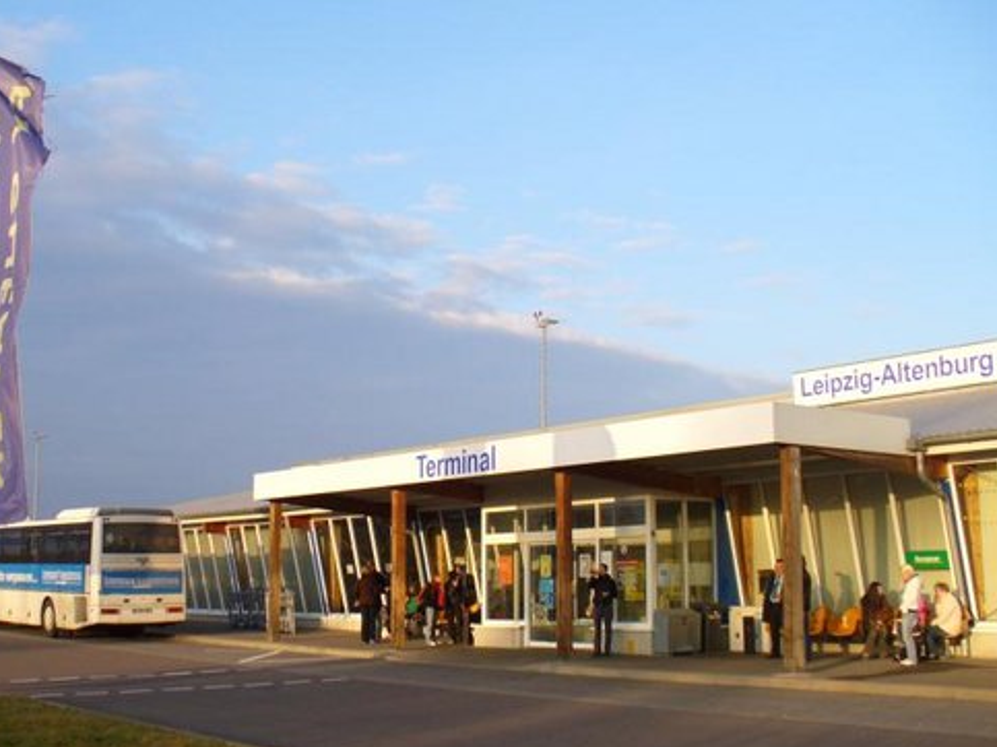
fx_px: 1325
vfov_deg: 31.5
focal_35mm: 46
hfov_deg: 41.1
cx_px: 398
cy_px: 363
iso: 80
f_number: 2.8
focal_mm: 6.1
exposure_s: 1/500
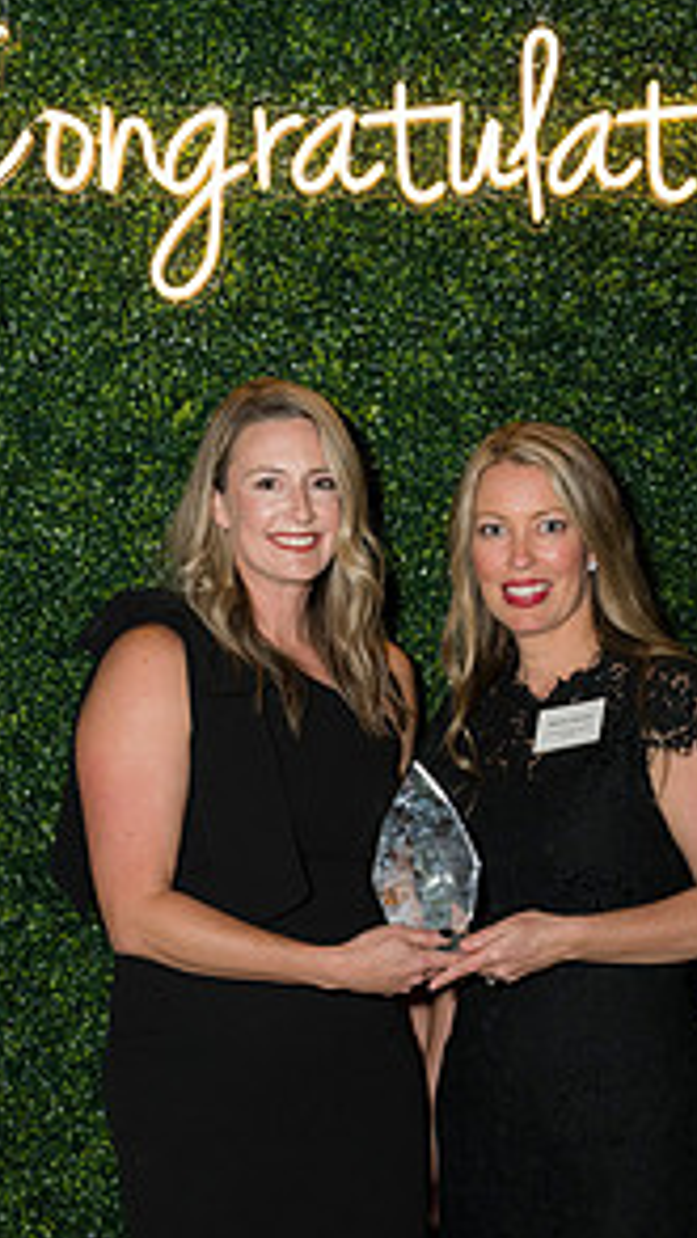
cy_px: 938
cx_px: 410
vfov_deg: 31.3
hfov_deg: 18.3
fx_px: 2167
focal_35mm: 66
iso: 800
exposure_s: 1/160
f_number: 5
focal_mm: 41
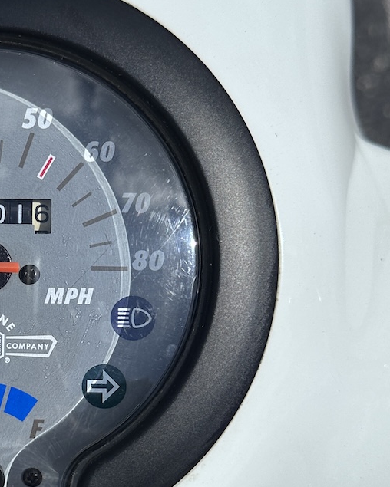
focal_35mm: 59
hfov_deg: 24.7
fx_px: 851
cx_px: 9
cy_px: 311
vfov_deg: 31.8
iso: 100
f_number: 1.78
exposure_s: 1/18519
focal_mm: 6.86
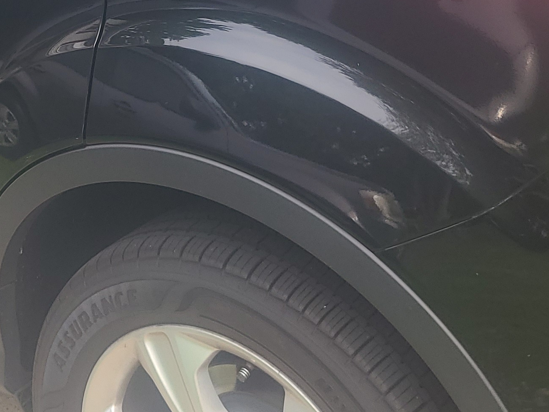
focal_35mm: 81
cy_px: 22
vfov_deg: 17.9
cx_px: 121
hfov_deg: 23.8
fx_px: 1285
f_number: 1.8
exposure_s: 1/246
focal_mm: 5.4
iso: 40
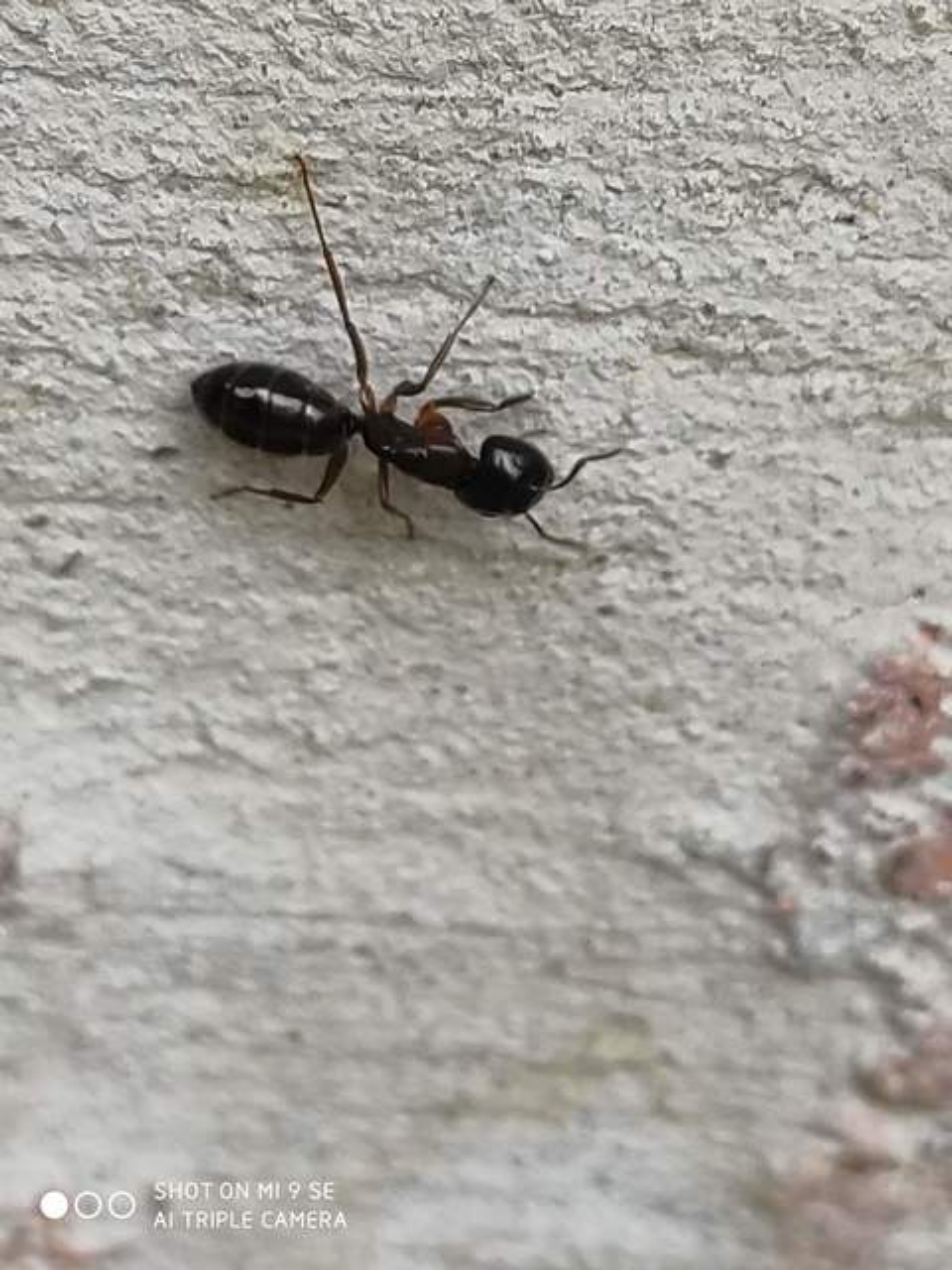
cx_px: 476
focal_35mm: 26
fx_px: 953
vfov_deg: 67.3
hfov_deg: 53.1
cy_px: 635
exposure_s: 1/270
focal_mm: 4.77
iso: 112
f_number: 1.75
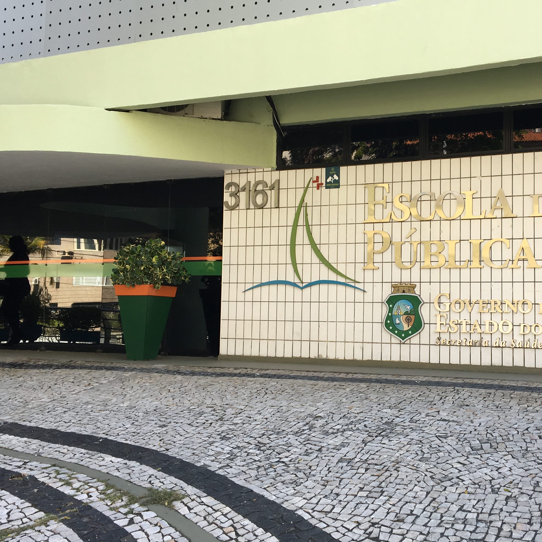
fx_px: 779
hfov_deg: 37.7
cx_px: 380
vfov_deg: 38.3
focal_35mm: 44
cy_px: 252
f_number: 2.2
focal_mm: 4.15
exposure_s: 1/212
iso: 25
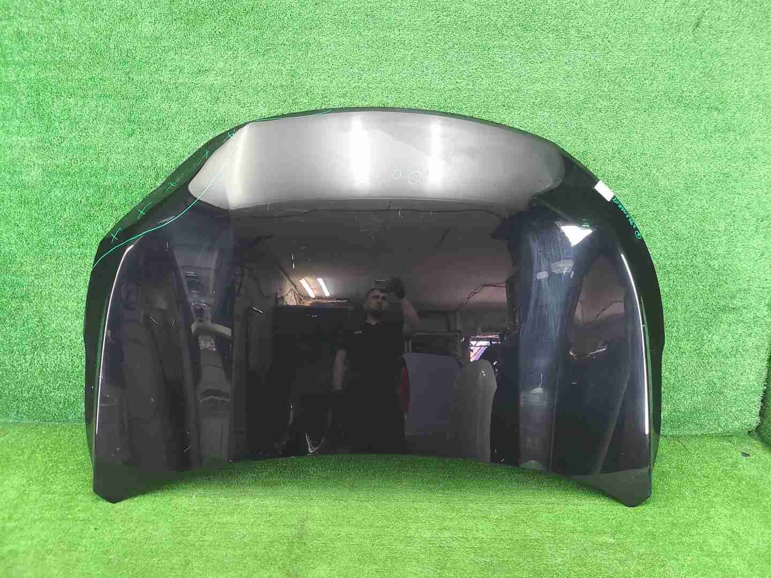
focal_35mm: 26
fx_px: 579
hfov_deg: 67.3
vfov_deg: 53.1
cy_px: 289
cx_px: 386
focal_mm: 5.4
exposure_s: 1/50
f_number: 1.8
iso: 418
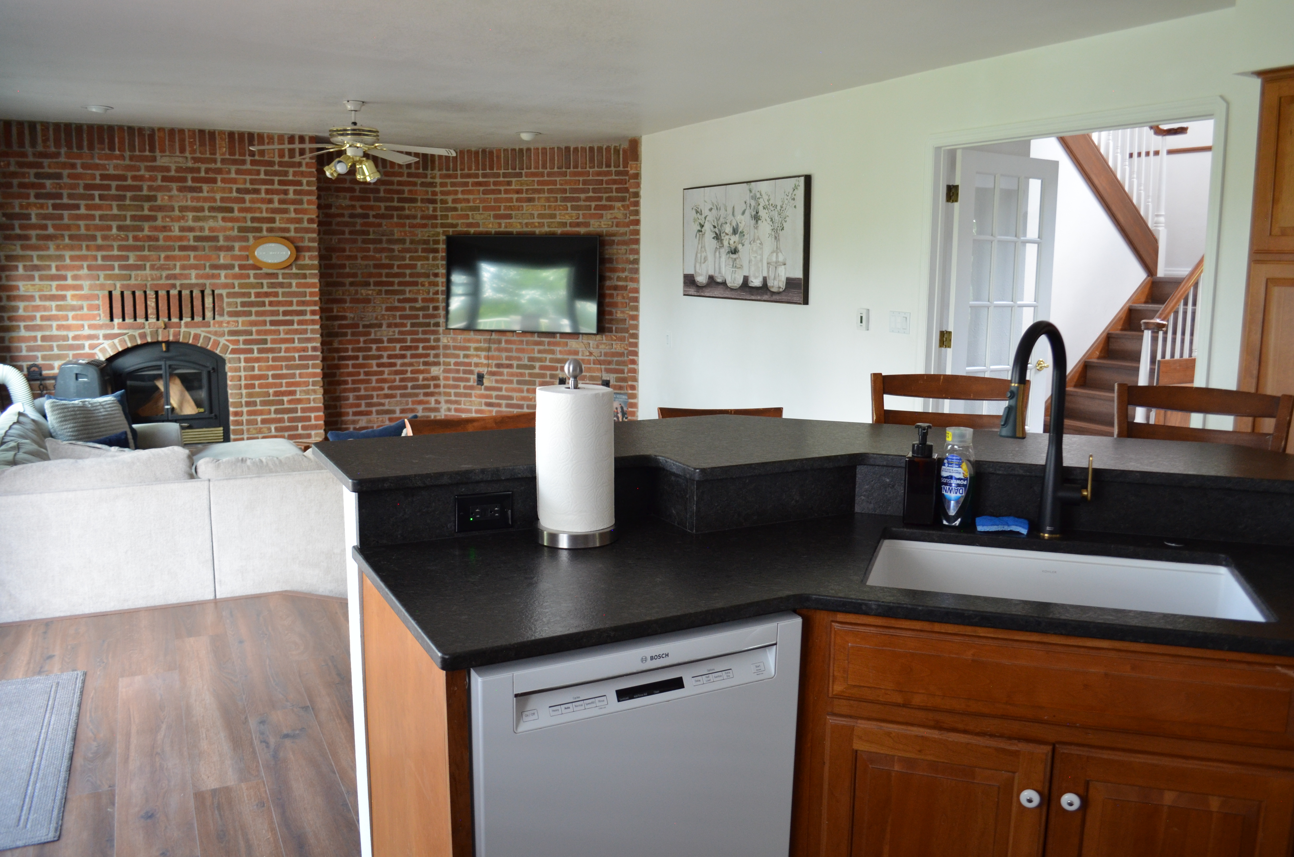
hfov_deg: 67.5
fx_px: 968
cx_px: 647
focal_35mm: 27
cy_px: 428
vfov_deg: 47.7
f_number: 3.5
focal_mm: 18
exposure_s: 1/30
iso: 800
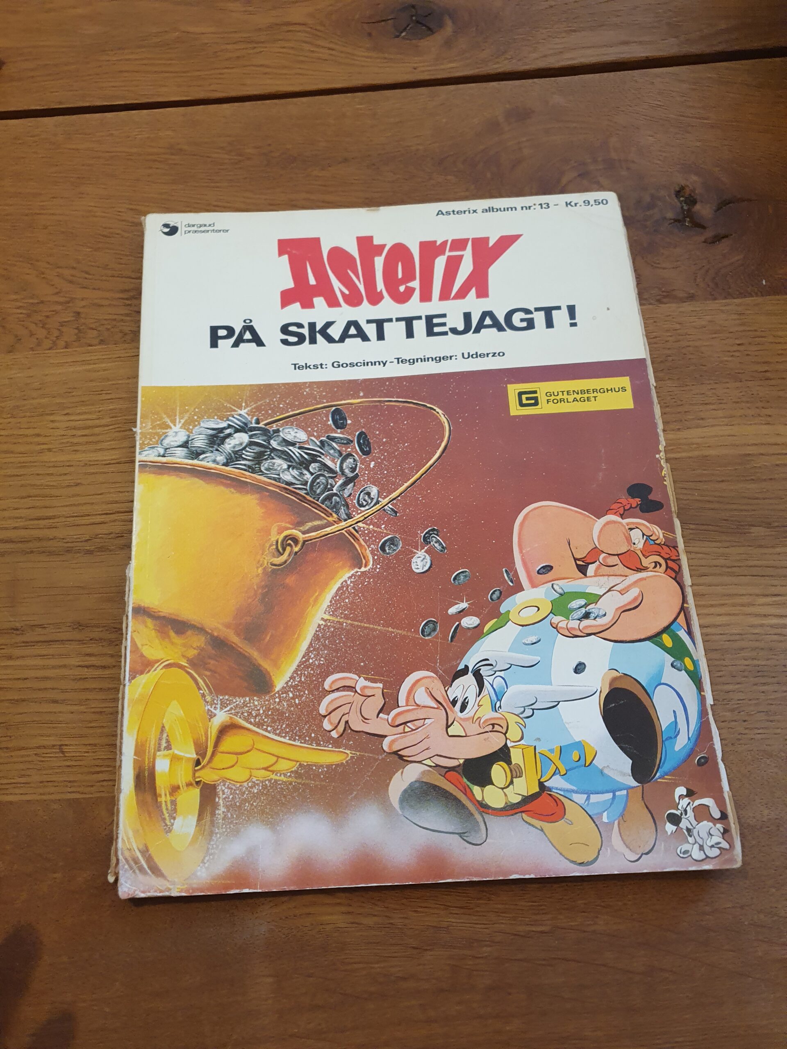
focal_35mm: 26
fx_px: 788
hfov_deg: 53.1
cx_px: 394
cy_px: 524
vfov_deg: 67.3
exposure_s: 1/50
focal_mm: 4.32
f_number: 1.5
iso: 200
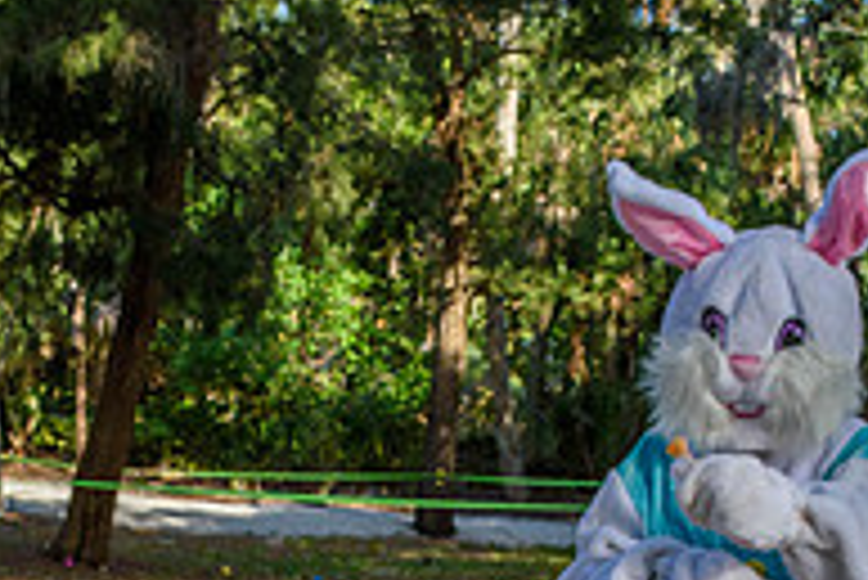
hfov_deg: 25.0
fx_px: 1954
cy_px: 825
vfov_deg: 15.7
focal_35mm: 81
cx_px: 324
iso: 200
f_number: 8
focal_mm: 18
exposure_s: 1/250
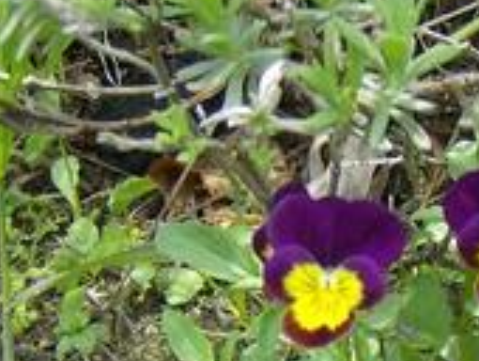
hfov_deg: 20.3
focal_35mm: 93
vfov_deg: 15.4
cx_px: 499
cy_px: 420
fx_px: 1289
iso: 100
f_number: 2.8
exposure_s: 1/257
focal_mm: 6
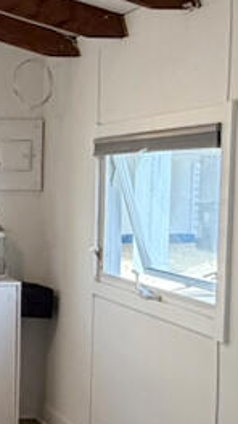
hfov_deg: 14.5
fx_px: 832
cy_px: 251
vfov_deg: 28.6
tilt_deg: -5.1
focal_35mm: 74
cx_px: -175
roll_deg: +0.3
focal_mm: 2.22
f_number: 2.2
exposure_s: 1/120
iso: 160
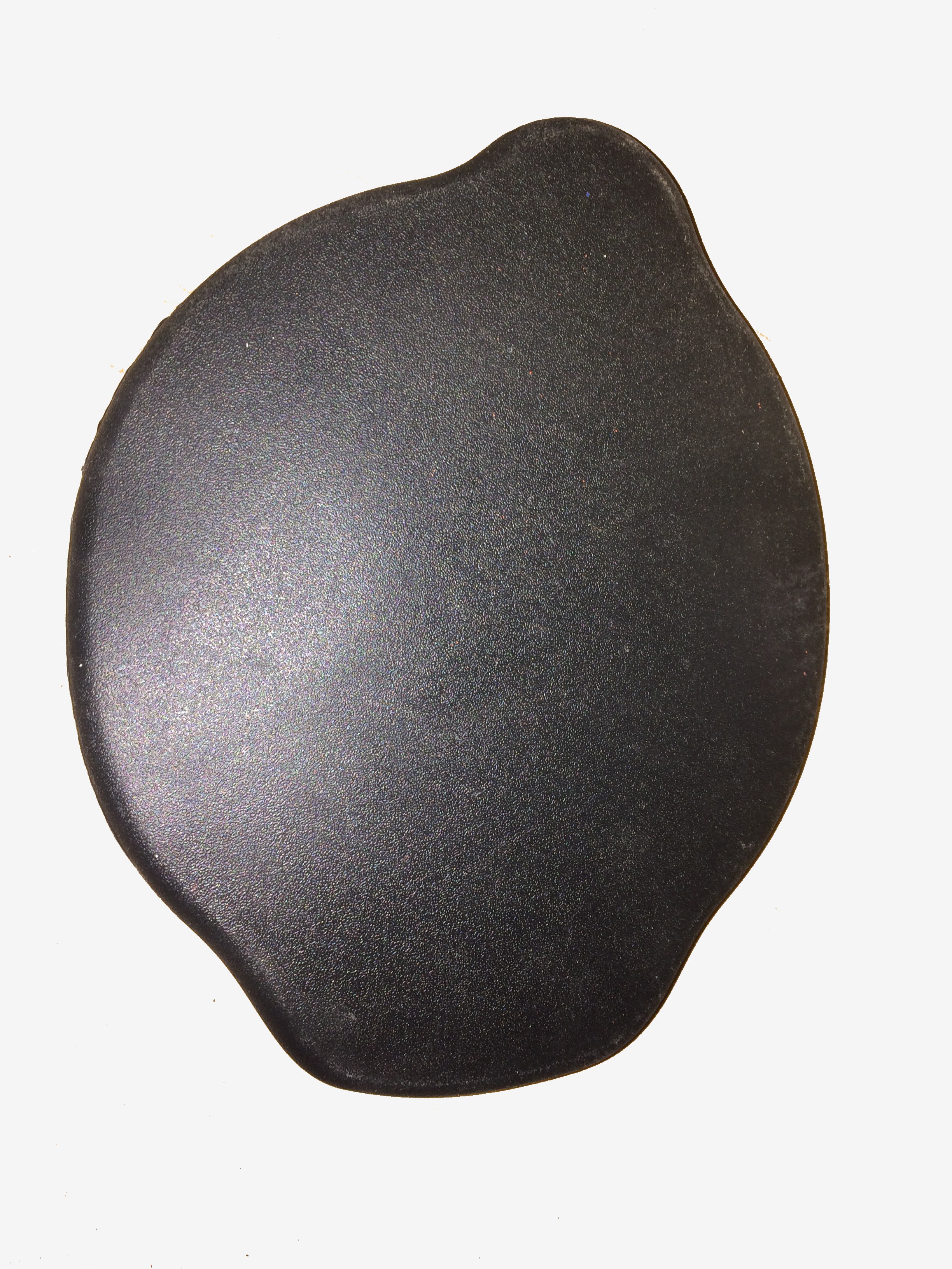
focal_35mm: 29
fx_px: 1063
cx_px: 476
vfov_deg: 61.7
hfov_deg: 48.2
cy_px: 634
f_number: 2.2
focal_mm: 4.15
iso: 32
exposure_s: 1/24
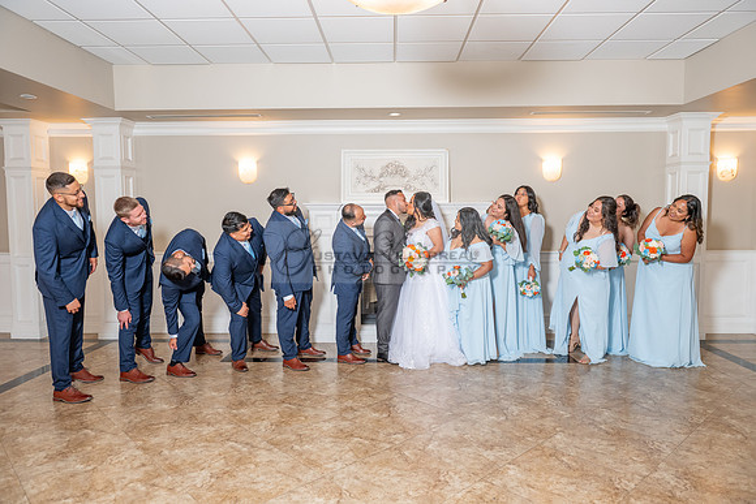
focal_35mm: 24
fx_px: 504
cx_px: 378
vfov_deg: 53.2
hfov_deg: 73.7
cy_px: 252
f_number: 4.5
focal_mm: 24
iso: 640
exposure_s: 1/160
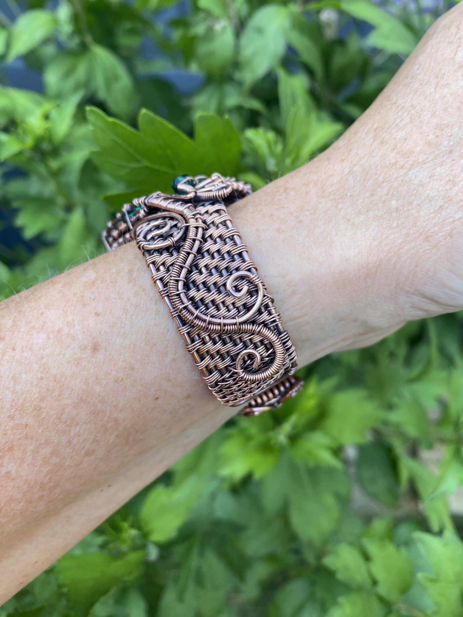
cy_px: 308
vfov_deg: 69.4
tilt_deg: -40.3
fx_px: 446
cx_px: 232
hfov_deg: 54.9
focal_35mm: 25
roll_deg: -5.4
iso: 32
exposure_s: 1/122
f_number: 1.8
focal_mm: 4.25
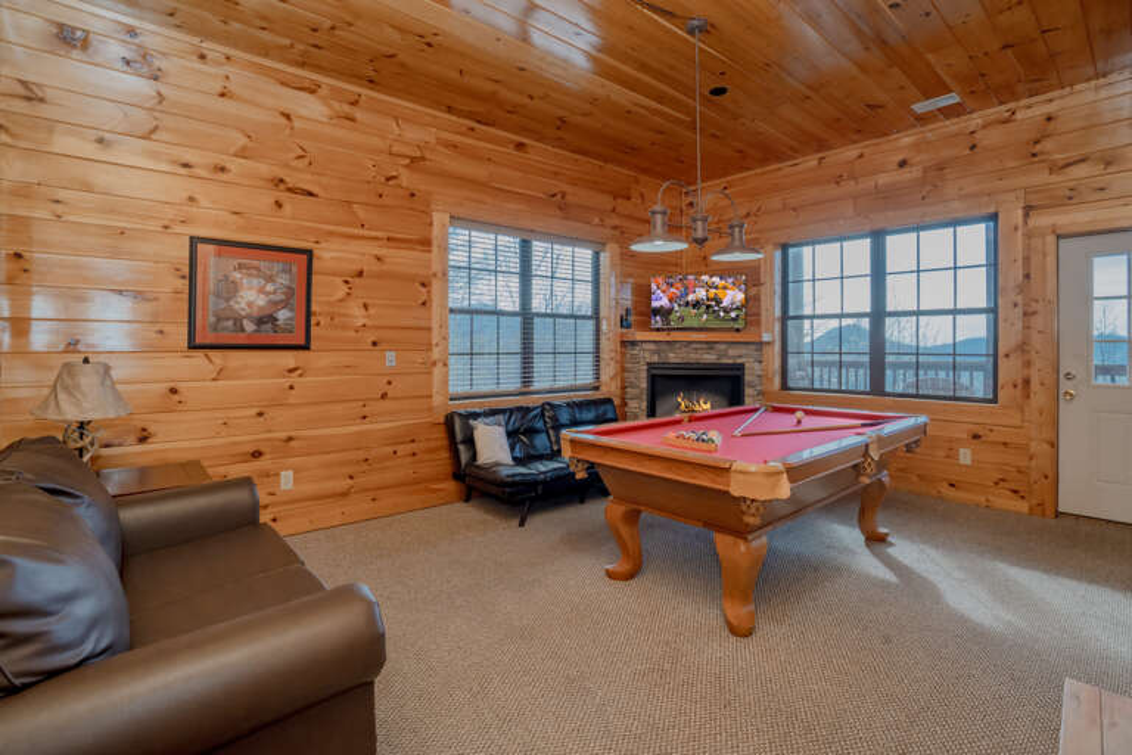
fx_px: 503
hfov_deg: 96.7
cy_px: 378
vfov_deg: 73.7
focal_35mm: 16
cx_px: 566
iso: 500
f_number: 10
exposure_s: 1/125
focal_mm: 16
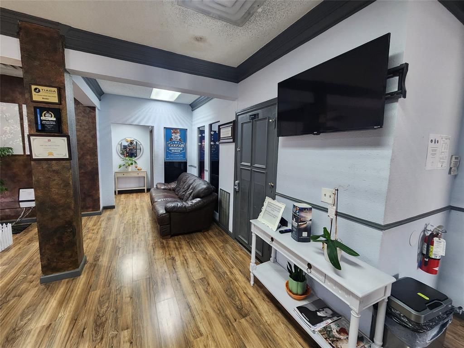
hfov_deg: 106.2
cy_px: 174
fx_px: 174
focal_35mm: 13
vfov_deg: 89.9
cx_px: 232
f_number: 2.2
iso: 320
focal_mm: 2.2
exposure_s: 1/40
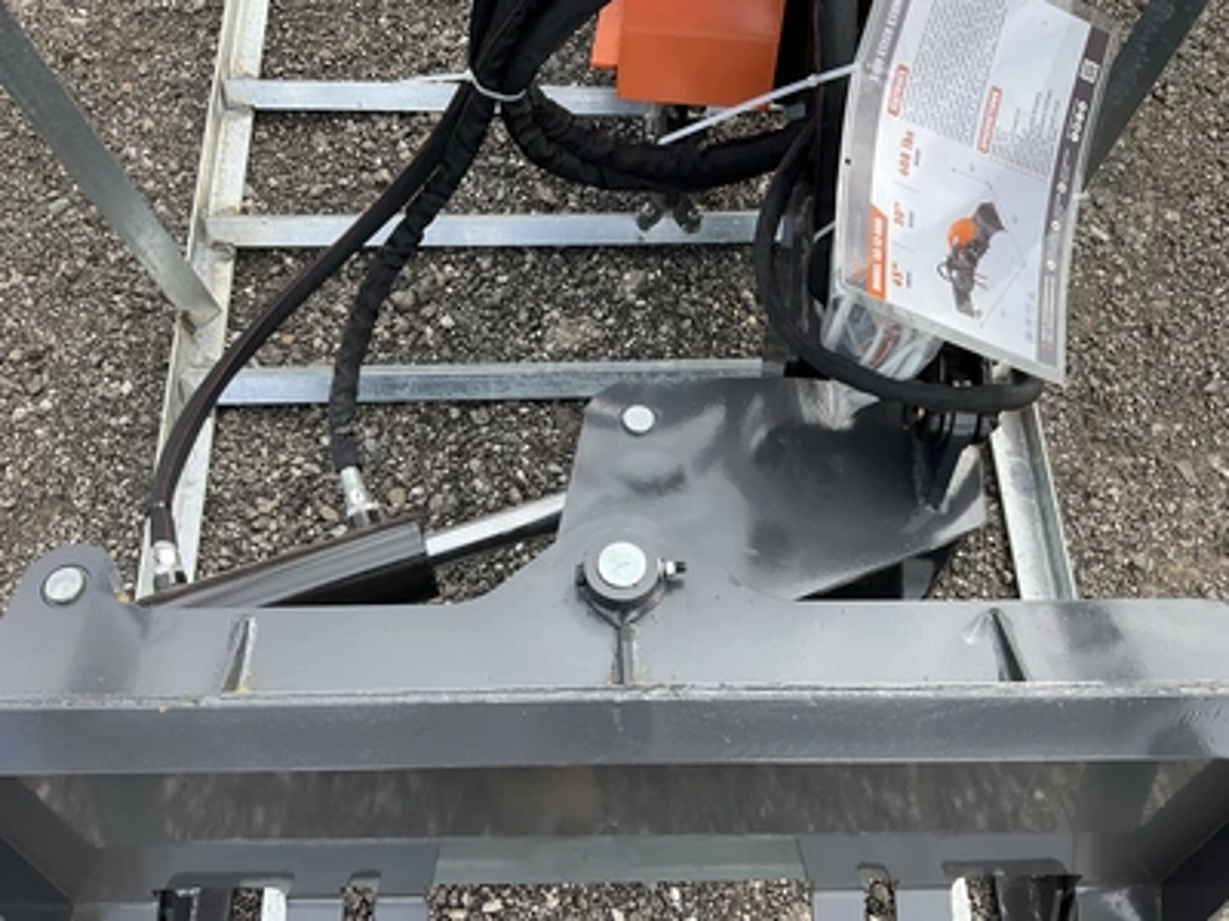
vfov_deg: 48.2
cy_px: 460
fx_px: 1030
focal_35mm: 29
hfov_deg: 61.7
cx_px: 614
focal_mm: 3
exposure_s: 1/469
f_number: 1.8
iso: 25
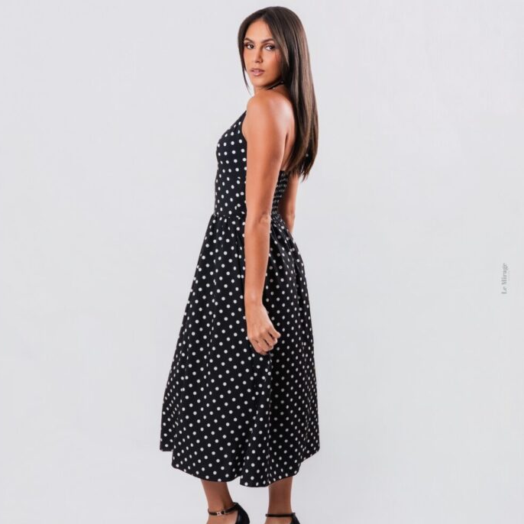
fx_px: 891
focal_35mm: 52
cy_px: 279
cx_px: 258
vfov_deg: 32.8
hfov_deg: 32.8
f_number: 2.8
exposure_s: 1/320
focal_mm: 27.2
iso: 160
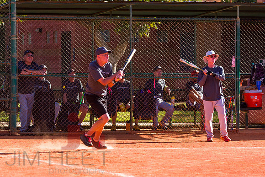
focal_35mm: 237
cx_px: 96
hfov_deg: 8.7
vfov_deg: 5.8
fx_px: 1741
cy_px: 100
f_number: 5.3
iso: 400
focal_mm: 185
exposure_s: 1/2500
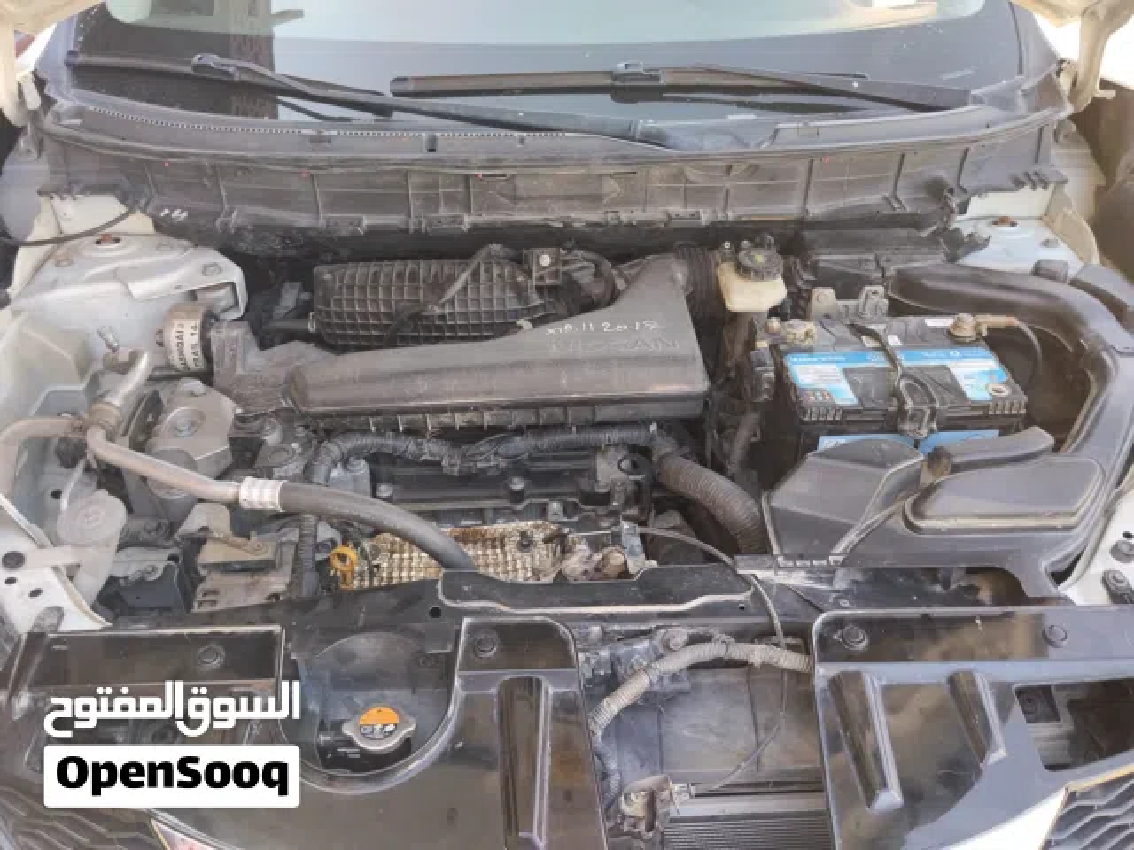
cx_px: 567
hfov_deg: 61.7
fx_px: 950
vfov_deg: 48.2
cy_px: 425
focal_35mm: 29
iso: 50
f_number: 1.8
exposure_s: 1/100
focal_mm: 4.22
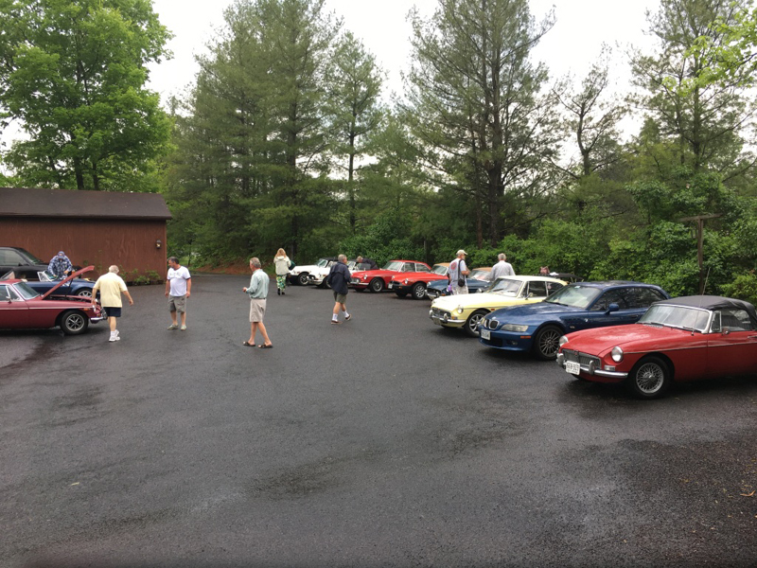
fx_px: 634
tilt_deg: -2.7
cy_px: 284
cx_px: 378
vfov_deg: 48.2
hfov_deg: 61.7
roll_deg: -0.1
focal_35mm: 29
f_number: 2.2
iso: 25
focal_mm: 4.15
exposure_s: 1/120
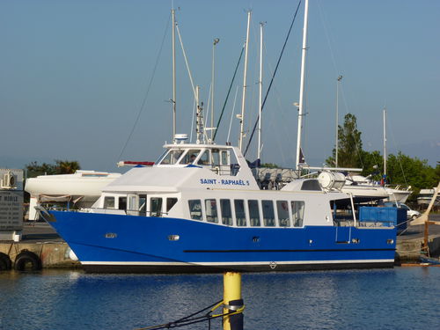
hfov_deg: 16.1
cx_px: 220
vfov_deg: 12.1
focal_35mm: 122
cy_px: 165
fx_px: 1551
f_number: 5.6
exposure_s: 1/500
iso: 80
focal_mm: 21.6
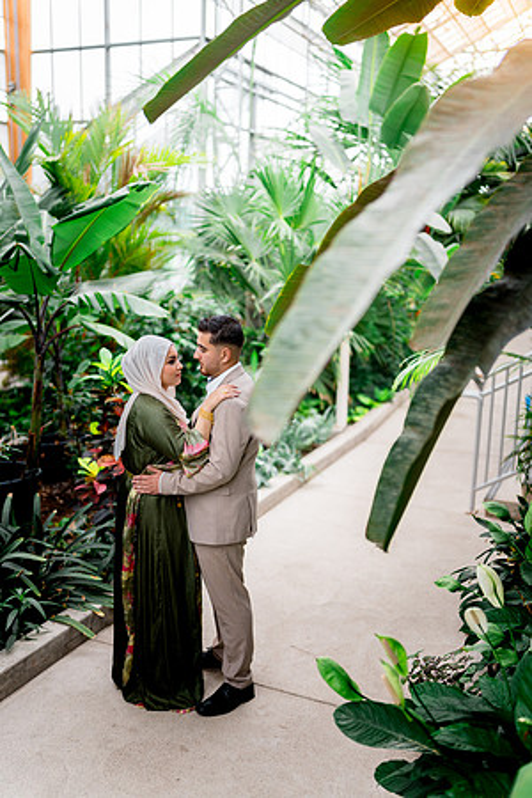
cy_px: 399
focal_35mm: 35
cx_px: 266
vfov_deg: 54.4
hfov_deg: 37.9
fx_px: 776
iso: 200
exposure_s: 1/800
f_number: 1.2
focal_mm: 35
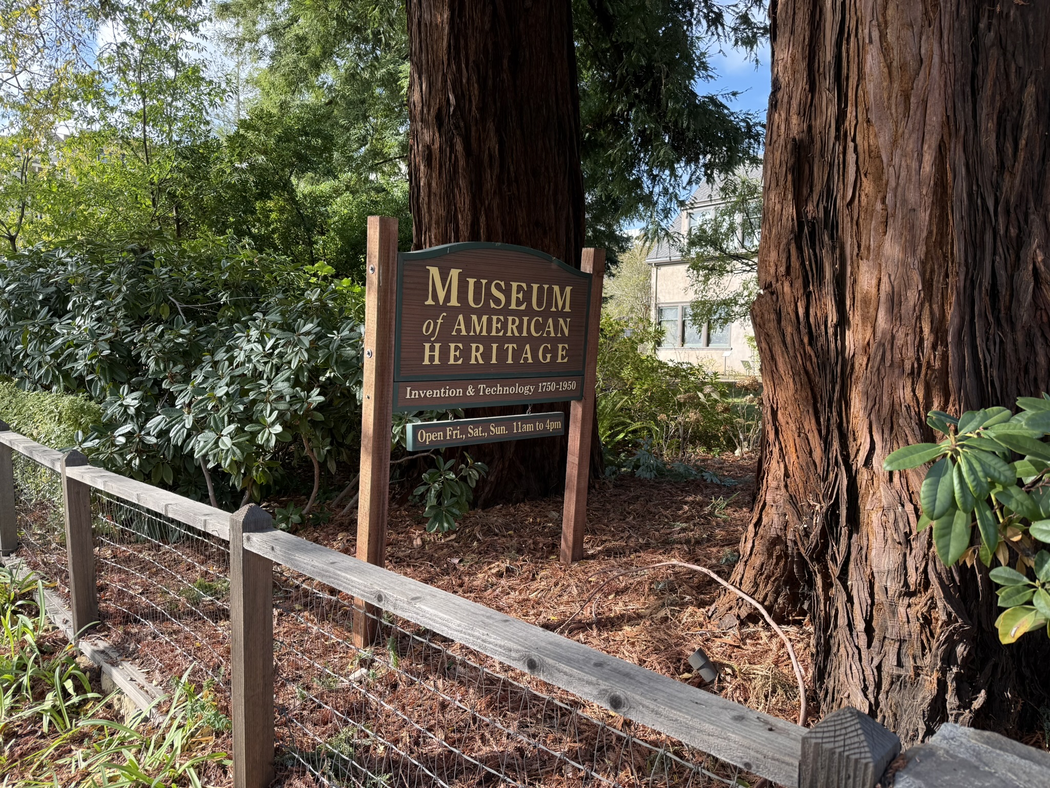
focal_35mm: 24
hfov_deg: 71.6
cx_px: 525
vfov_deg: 56.8
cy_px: 394
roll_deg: -0.3
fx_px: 728
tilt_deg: -3.3
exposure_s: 1/555
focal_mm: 6.76
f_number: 1.78
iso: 80
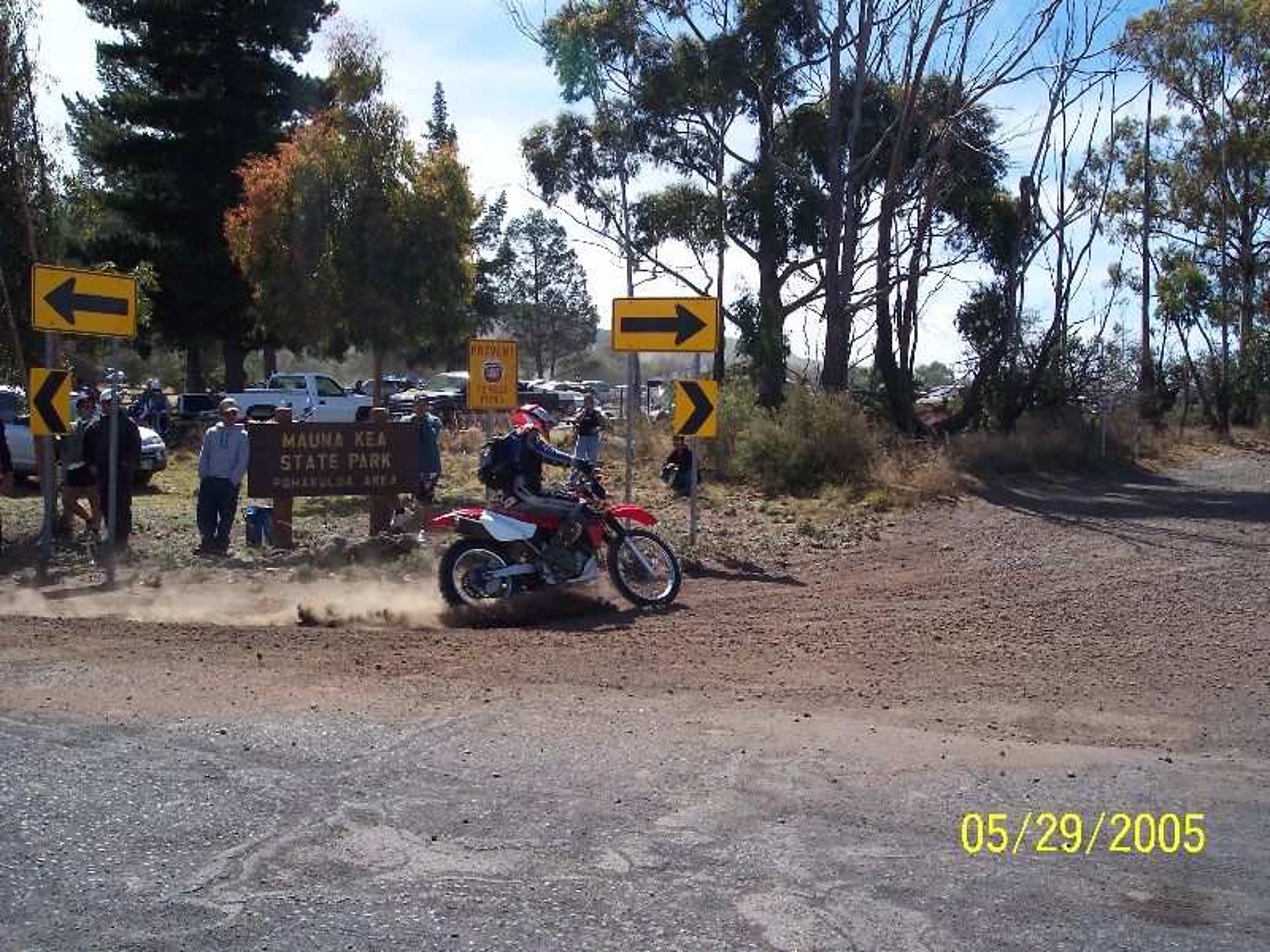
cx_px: 635
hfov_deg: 49.0
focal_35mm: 38
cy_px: 476
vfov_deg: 37.7
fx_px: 1394
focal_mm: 8
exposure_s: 1/700
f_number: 4.8
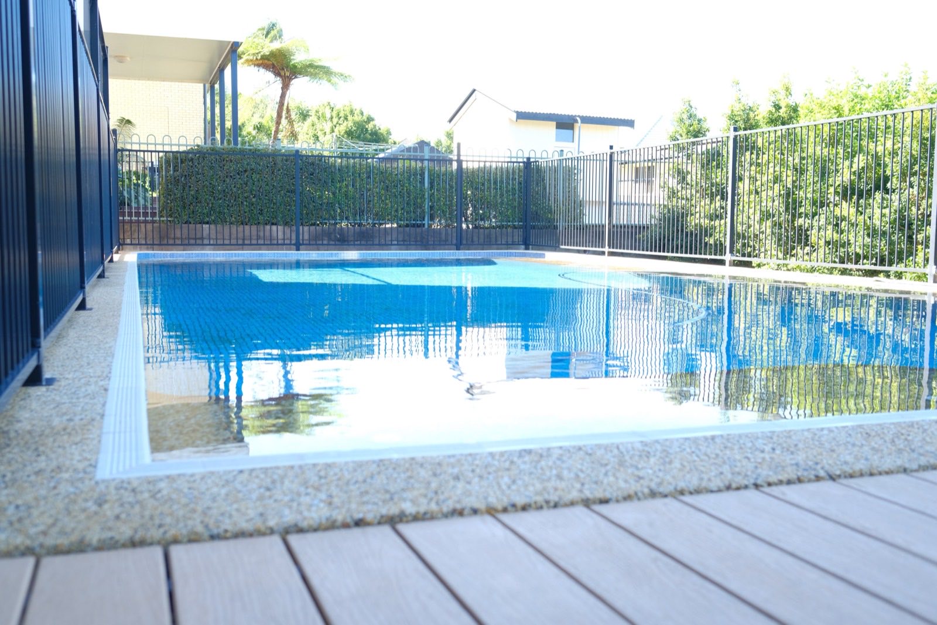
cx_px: 468
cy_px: 312
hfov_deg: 54.4
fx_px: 911
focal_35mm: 35
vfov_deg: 37.8
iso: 200
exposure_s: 1/100
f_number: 3.6
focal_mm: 23
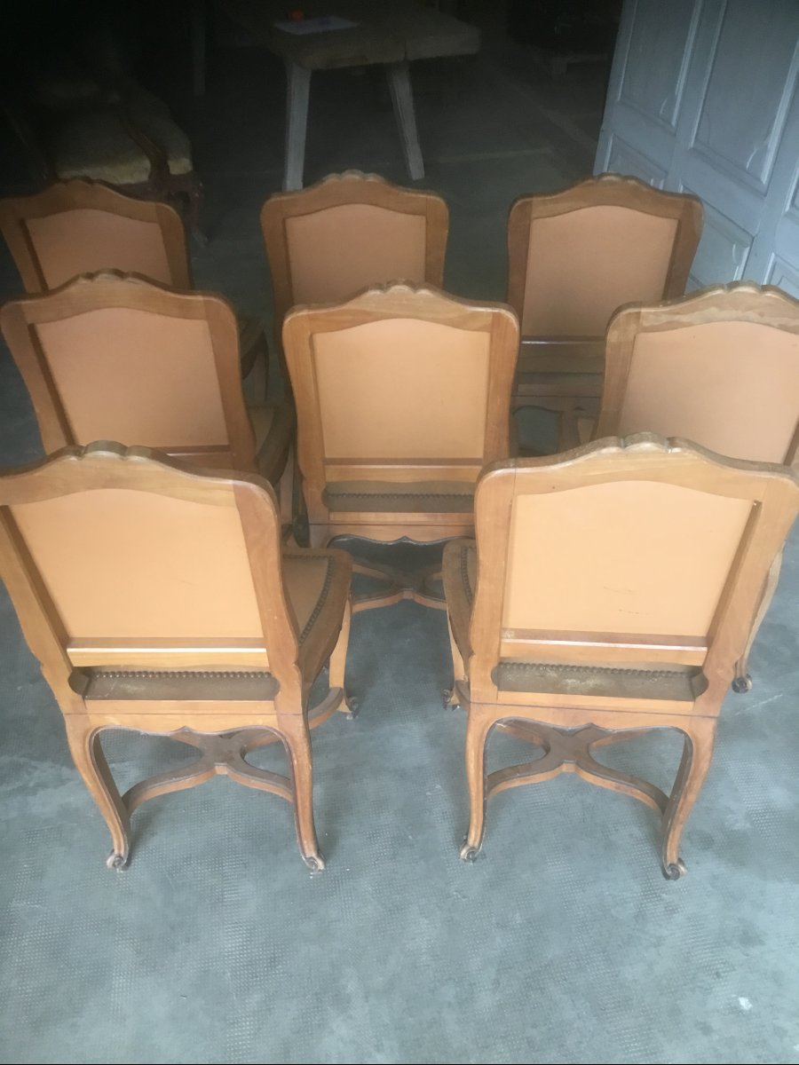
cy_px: 532
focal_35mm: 31
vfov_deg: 58.4
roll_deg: -0.5
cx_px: 400
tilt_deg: -37.5
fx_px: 954
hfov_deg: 45.4
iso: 160
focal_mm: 3.3
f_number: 2.4
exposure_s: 1/33
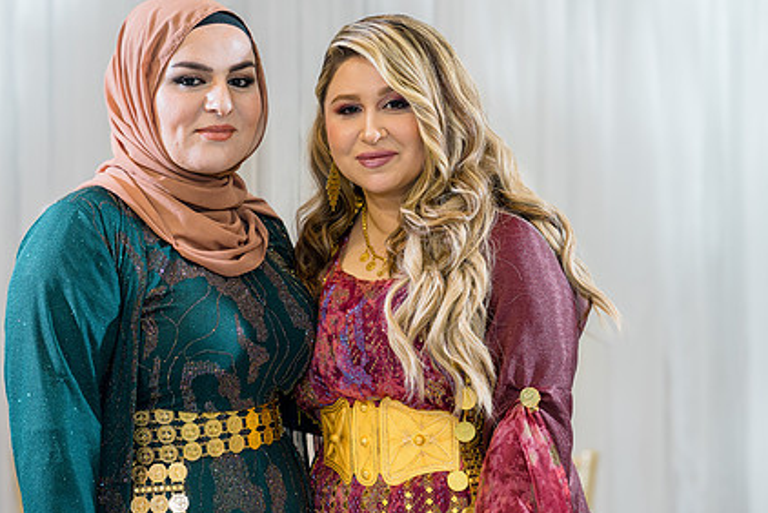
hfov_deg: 25.0
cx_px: 300
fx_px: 1729
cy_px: 261
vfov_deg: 16.9
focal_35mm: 81
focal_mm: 59
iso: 640
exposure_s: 1/160
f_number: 2.8
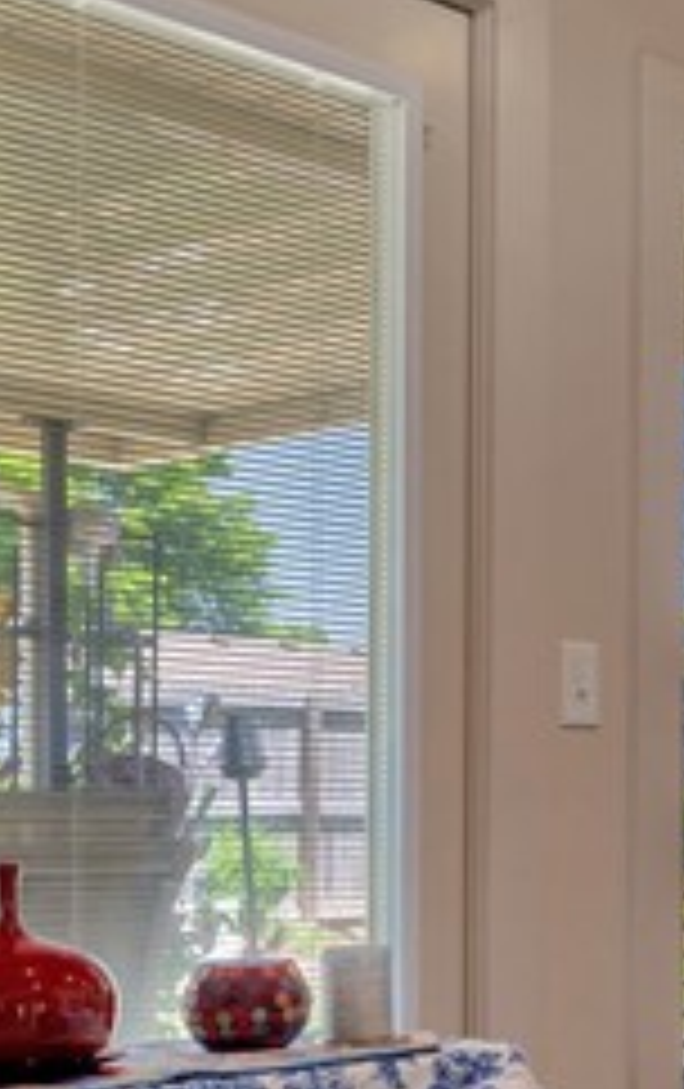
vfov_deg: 27.8
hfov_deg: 16.2
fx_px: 2170
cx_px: 1066
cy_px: 821
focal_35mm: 73
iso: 100
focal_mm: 16
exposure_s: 1/8
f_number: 7.1
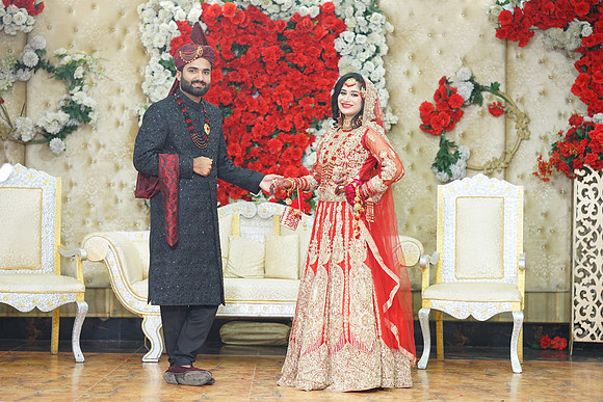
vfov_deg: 16.1
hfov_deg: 23.9
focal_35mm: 85
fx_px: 1424
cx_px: 302
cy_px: 201
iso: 640
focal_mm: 85
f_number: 2.5
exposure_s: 1/160
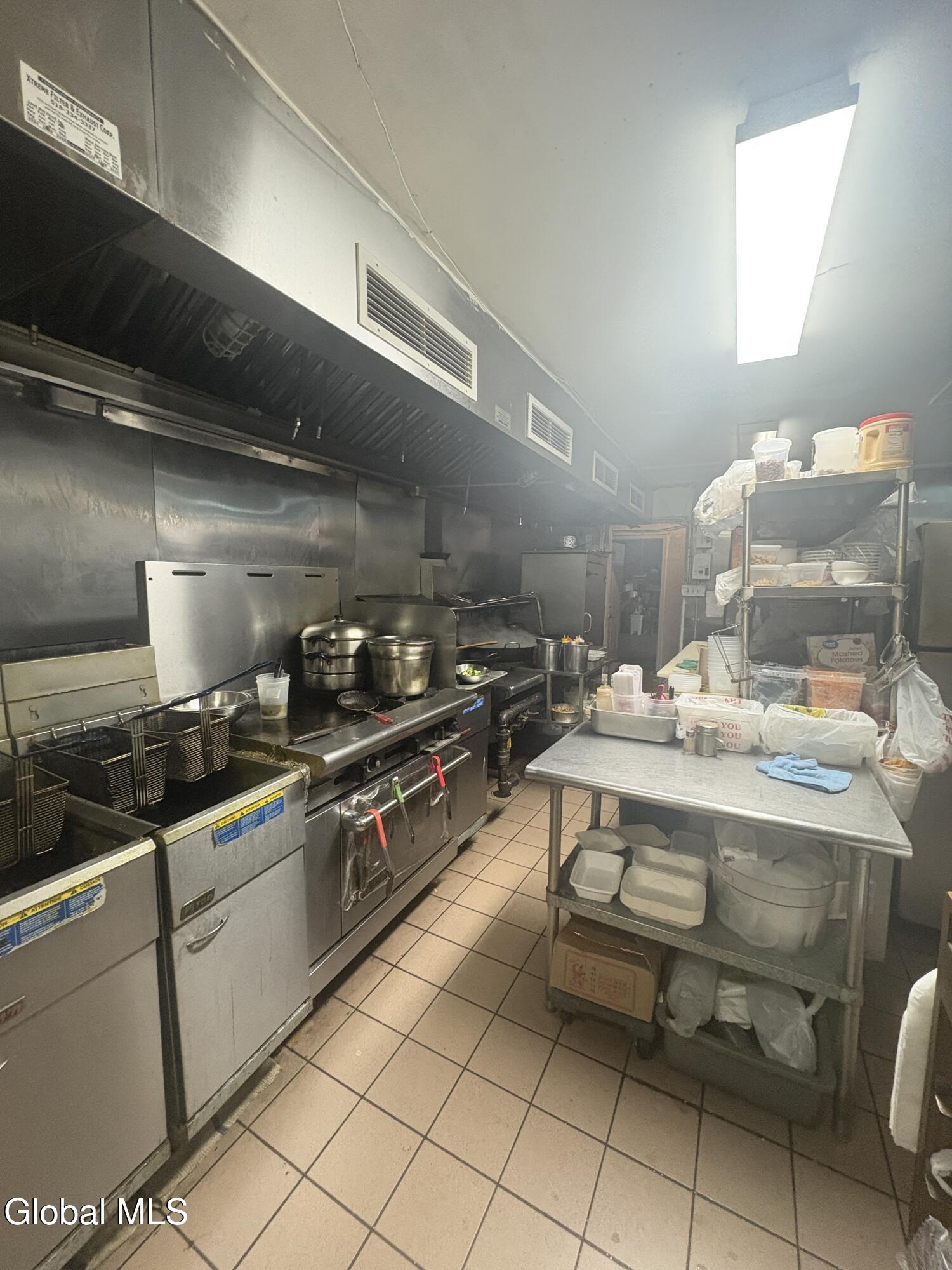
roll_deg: -0.7
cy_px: 635
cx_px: 476
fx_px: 513
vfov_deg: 102.1
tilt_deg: -6.3
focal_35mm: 14
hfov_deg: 85.7
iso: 400
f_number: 2.2
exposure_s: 1/60
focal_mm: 2.22
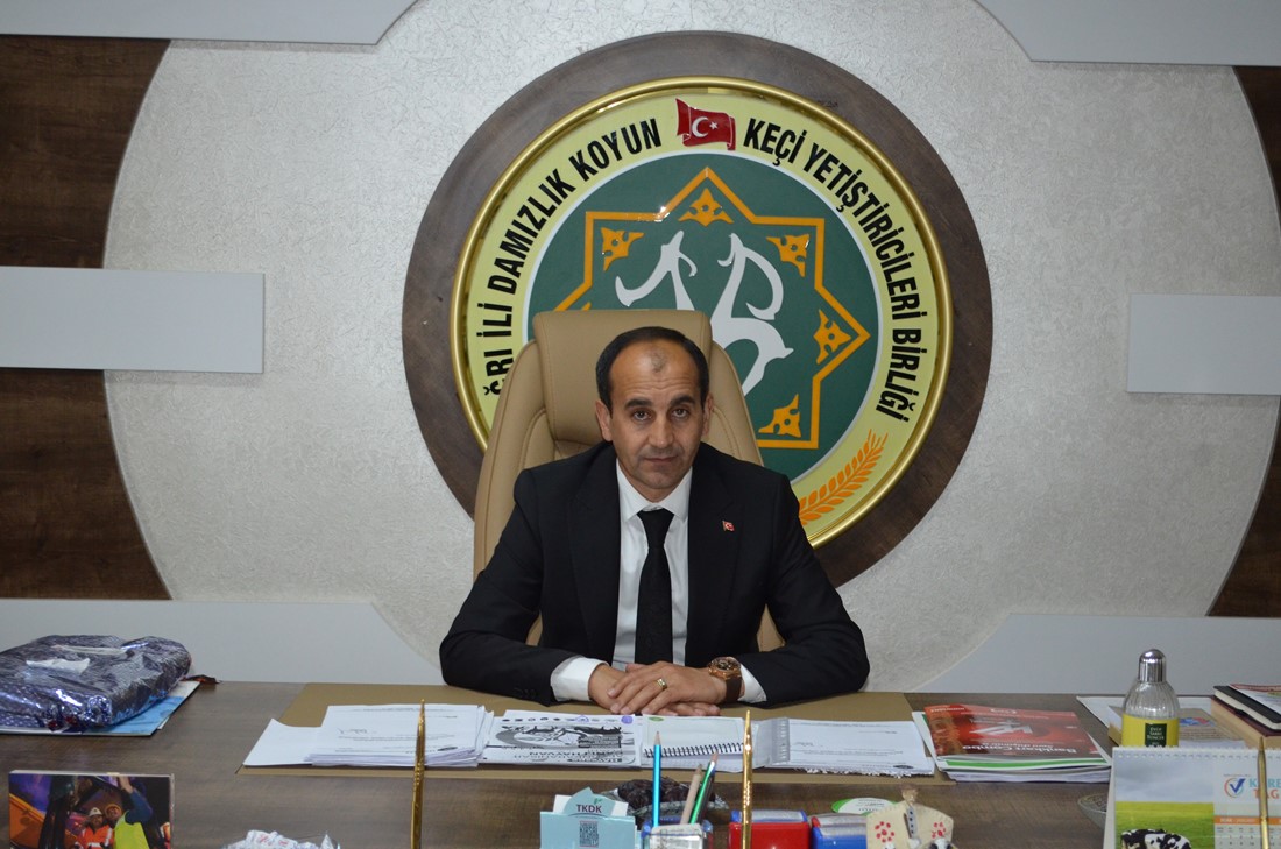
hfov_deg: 36.9
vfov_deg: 25.0
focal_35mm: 54
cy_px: 424
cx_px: 640
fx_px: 1918
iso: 1800
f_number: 5
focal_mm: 36
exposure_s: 1/60
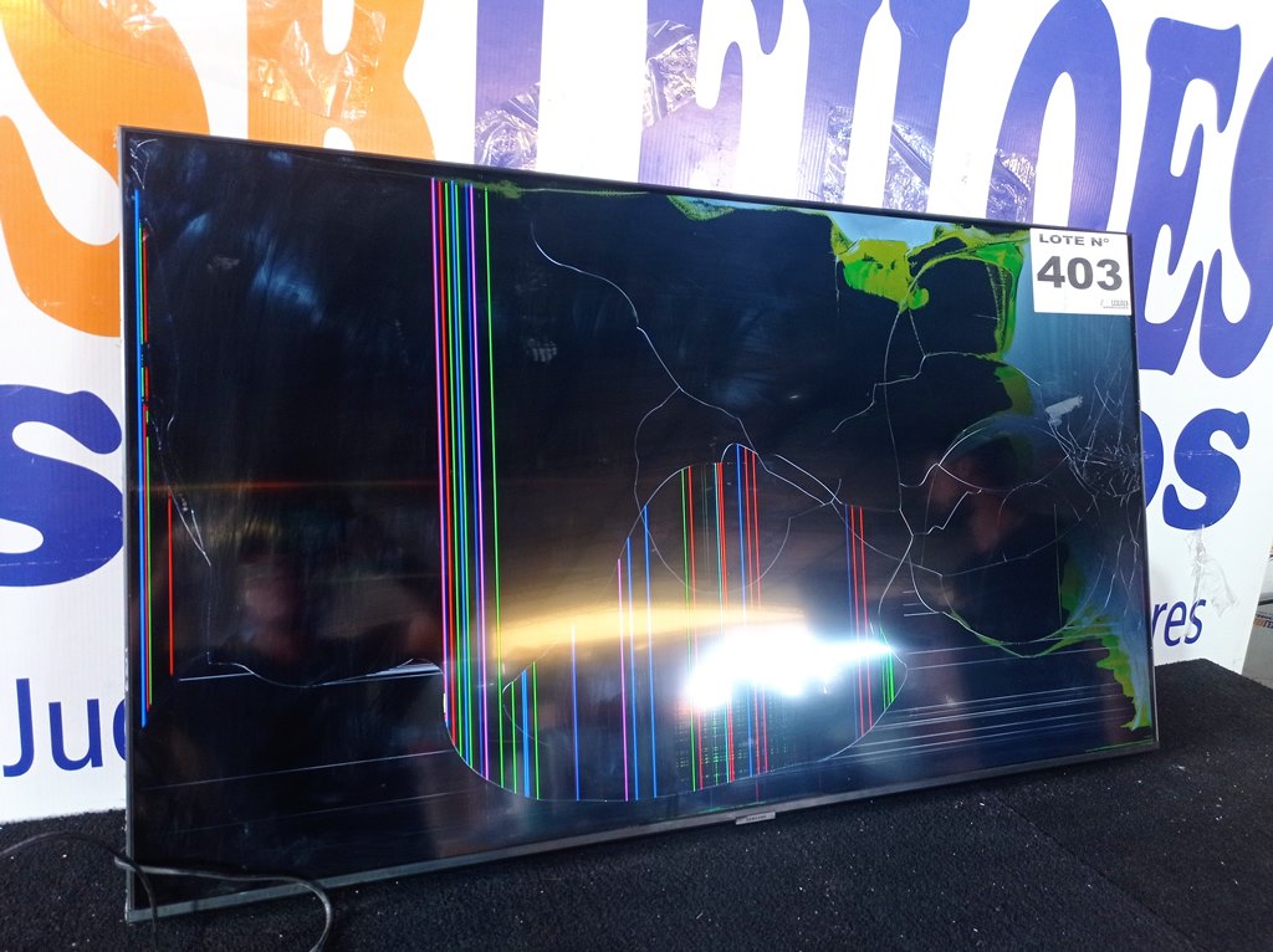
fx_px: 1029
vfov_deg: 49.7
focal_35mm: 28
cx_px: 636
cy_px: 476
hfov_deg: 63.5
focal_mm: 4.7
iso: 254
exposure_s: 1/30
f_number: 1.79
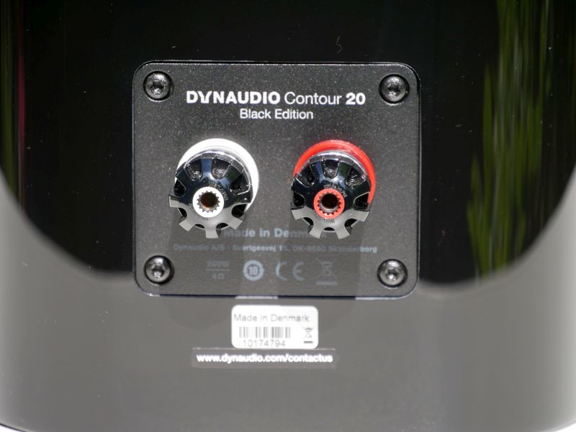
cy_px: 216
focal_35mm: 280
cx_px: 288
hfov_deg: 7.1
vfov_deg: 5.3
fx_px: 4662
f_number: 5.6
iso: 200
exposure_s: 1/320
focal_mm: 140
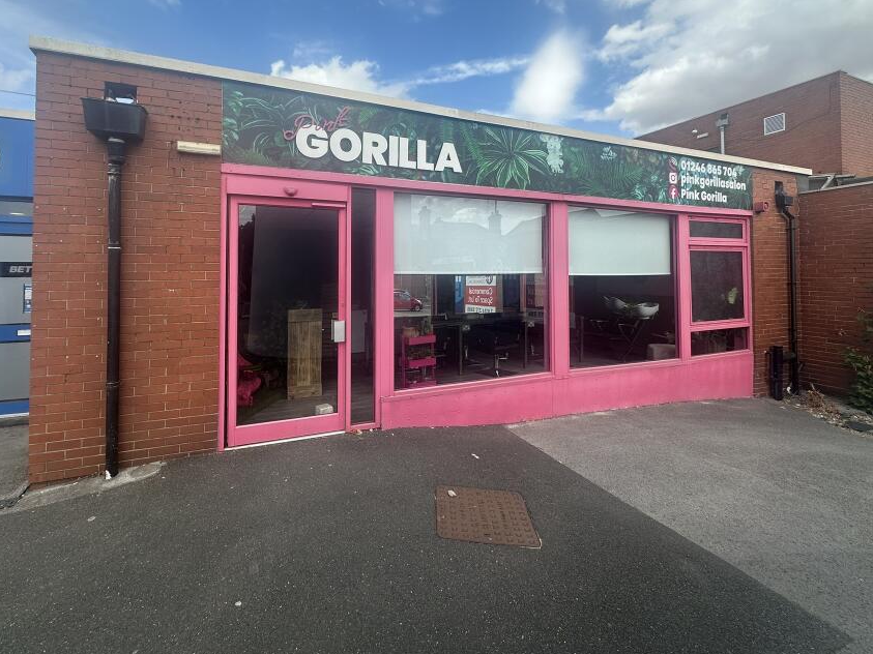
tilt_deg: +1.5
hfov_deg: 90.9
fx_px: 429
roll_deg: +0.0
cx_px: 410
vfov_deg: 73.9
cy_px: 263
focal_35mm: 17
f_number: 2.2
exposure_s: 1/1103
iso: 40
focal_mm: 2.22
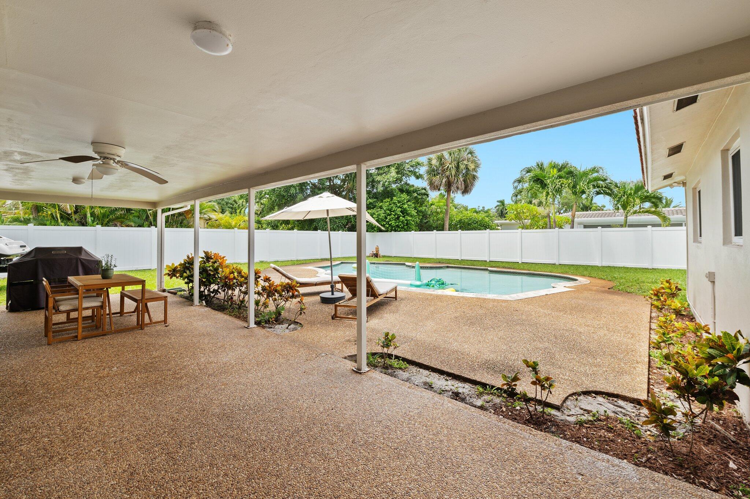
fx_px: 291
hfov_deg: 104.3
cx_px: 375
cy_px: 250
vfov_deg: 81.1
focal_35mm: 14
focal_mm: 14
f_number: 8
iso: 200
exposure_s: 1/80
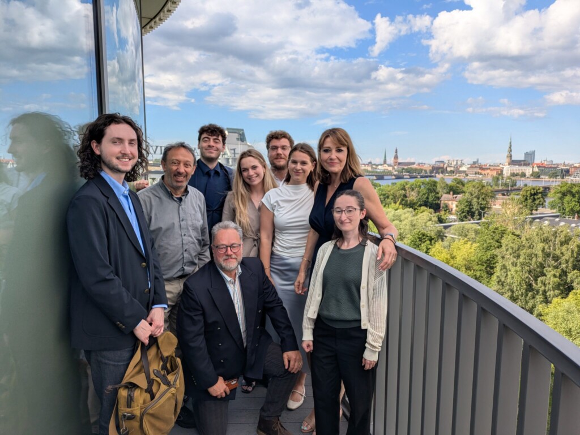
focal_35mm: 25
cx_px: 290
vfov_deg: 54.9
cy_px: 218
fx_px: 419
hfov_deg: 69.4
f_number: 1.89
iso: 44
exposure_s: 1/1147
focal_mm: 5.43
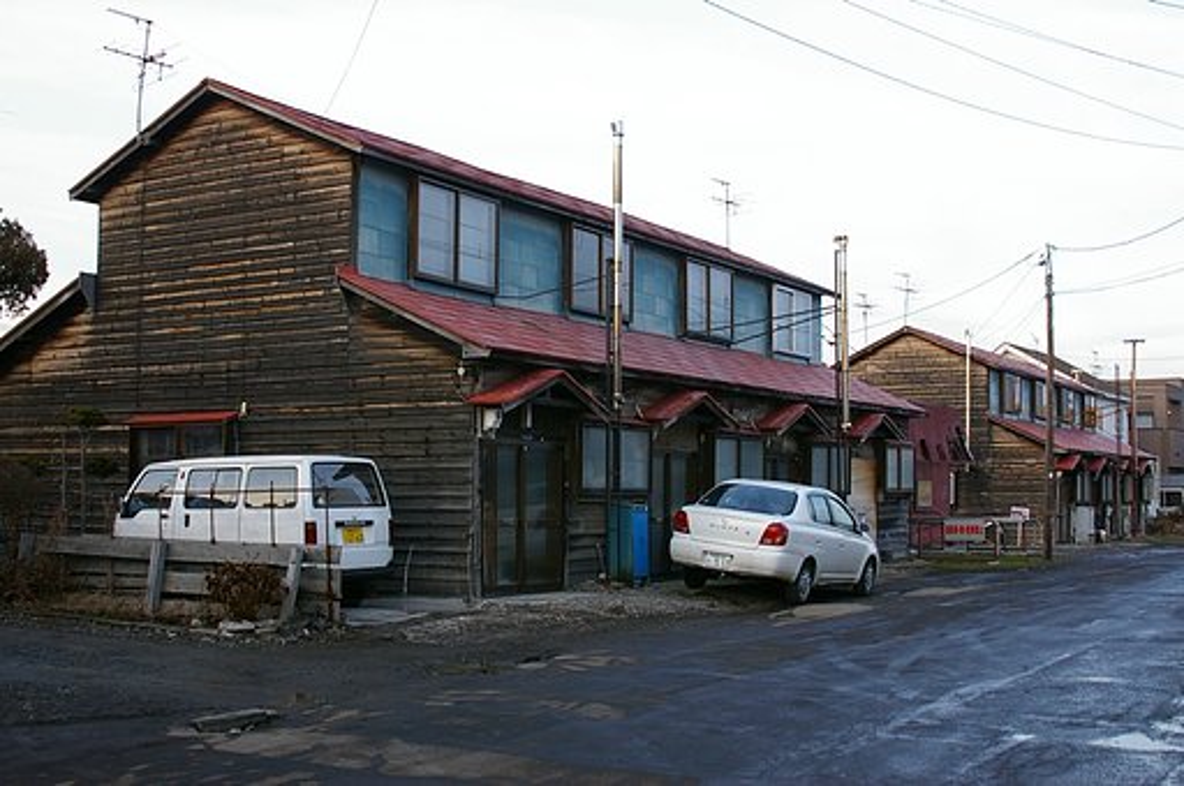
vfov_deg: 31.8
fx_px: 1380
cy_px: 393
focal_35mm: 42
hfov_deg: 46.5
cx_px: 592
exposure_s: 1/60
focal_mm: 28
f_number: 5.6
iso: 400
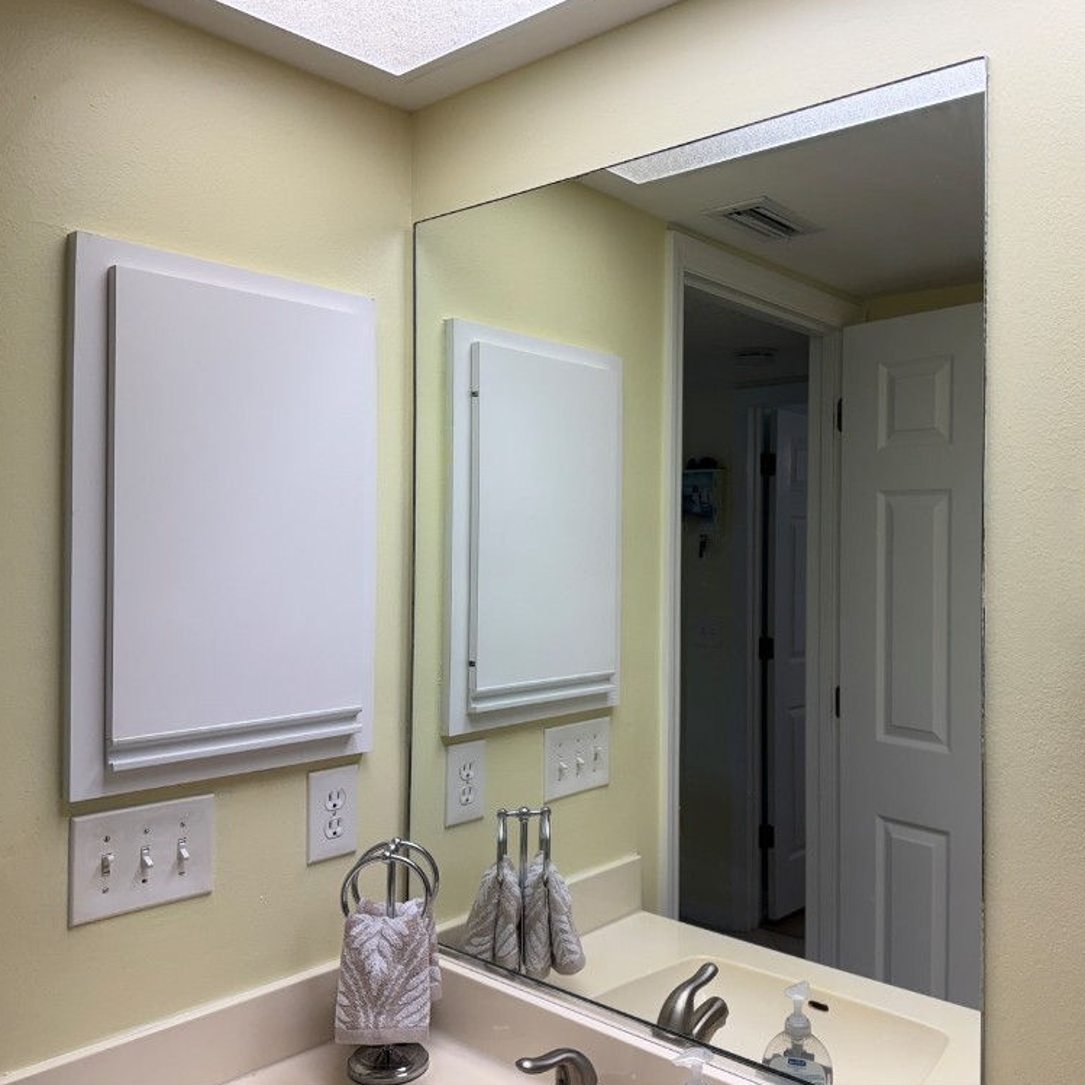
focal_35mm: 29
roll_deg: -0.6
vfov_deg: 55.6
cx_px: 676
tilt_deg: +0.7
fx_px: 1028
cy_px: 535
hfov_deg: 55.0
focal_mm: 6.76
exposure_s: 1/132
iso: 50
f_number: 1.78
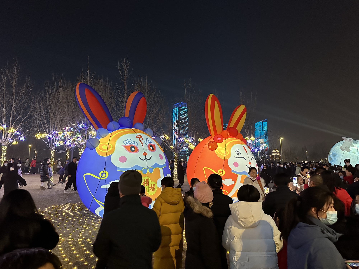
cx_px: 180
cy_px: 134
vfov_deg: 56.8
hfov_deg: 71.6
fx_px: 249
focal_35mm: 24
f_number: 1.78
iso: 800
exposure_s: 1/50
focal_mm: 6.86
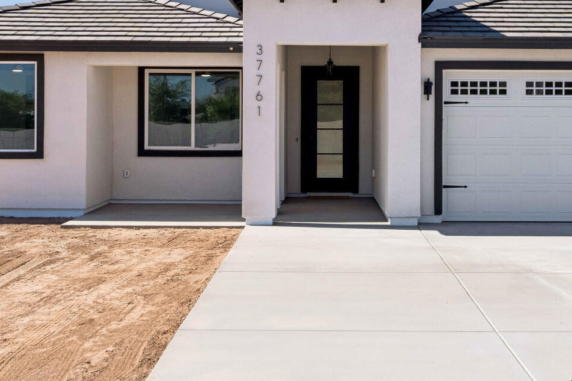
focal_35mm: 62
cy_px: 82
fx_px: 990
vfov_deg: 21.5
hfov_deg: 32.2
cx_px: 330
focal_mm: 20.1
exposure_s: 1/1250
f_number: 8
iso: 250
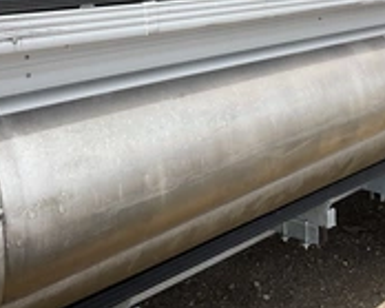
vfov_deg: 22.3
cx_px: 215
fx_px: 740
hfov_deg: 29.1
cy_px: -22
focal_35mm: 65
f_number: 1.8
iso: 25
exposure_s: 1/1377
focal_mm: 3
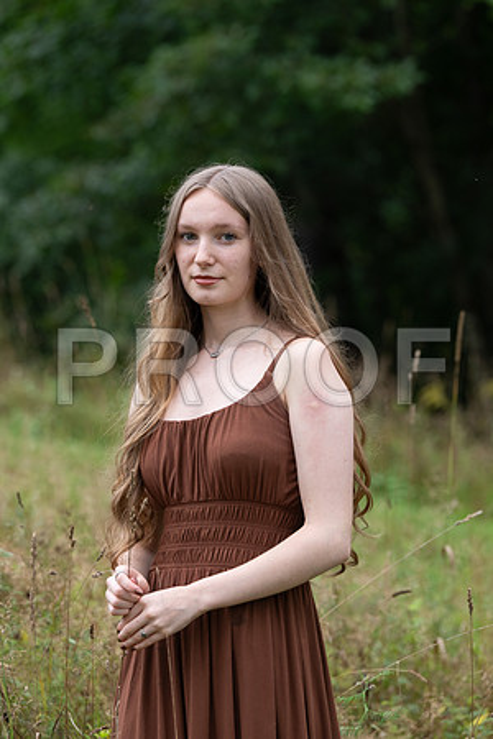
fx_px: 3081
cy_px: 370
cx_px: 246
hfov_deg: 9.1
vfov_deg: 13.7
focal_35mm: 150
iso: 640
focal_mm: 150
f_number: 5
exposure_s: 1/200
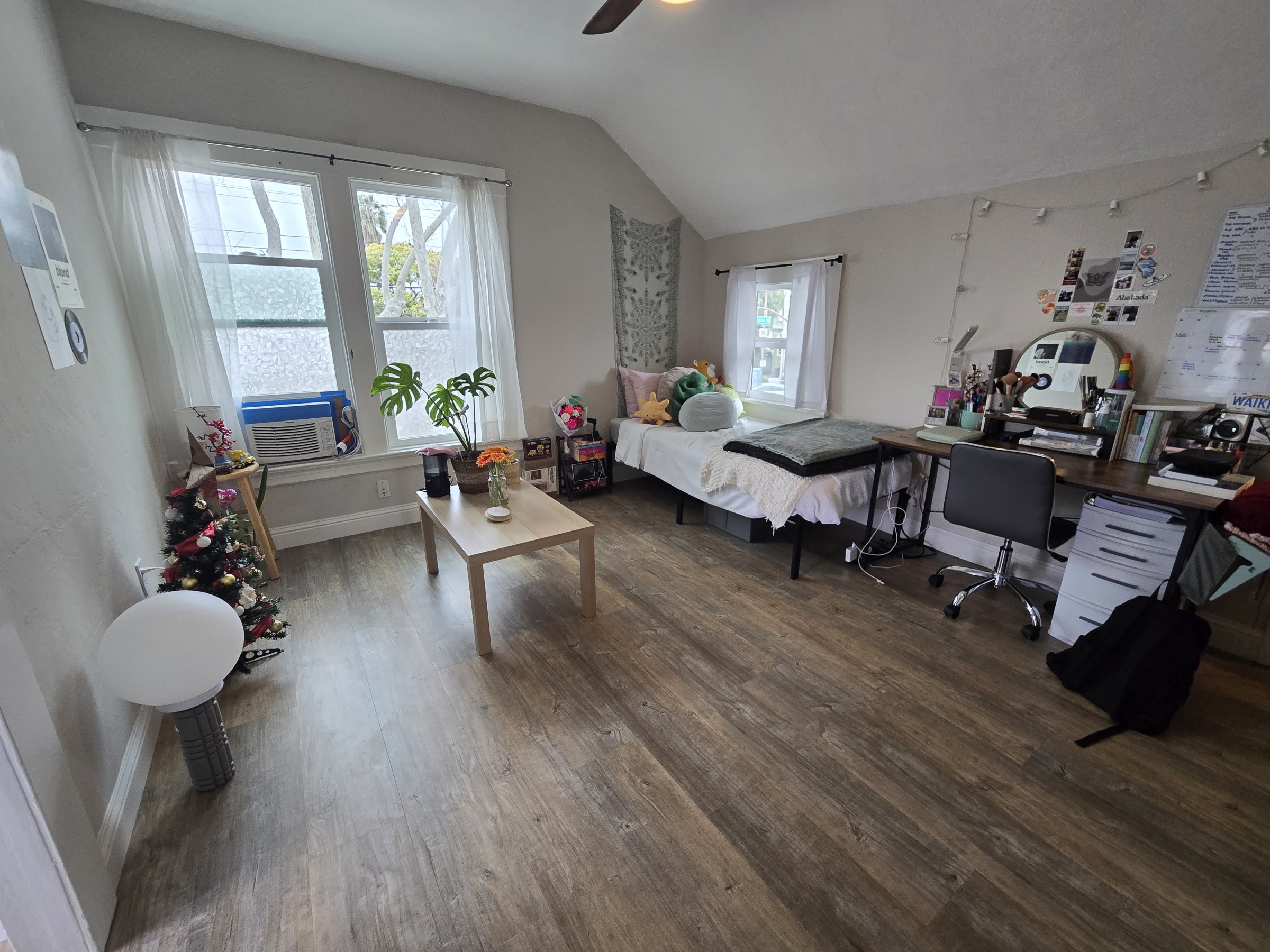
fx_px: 477
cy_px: 476
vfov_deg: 89.9
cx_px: 635
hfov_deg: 106.2
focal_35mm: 13
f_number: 2.2
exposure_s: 1/60
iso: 160
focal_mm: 2.2
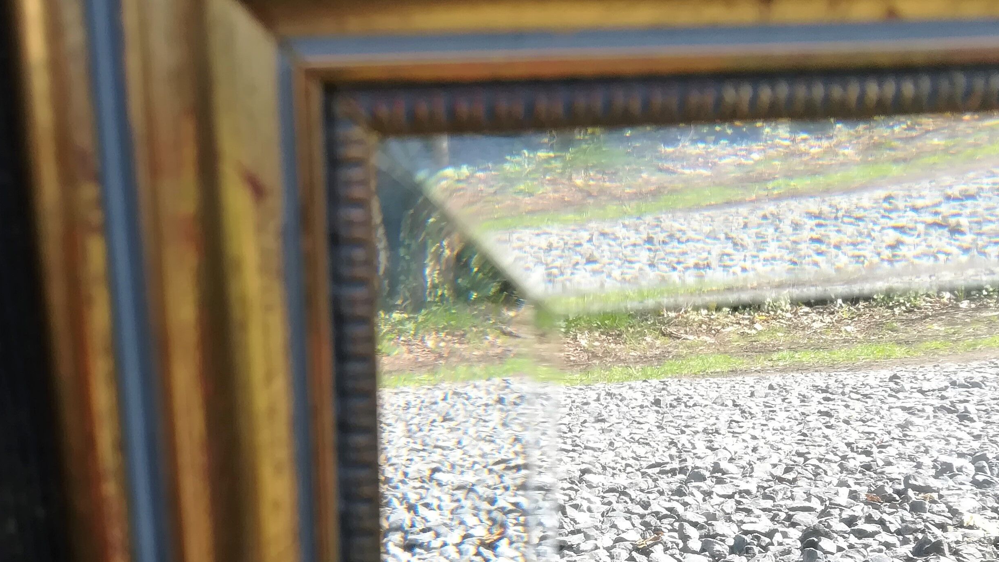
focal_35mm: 44
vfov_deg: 26.6
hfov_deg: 46.3
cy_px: 444
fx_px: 1166
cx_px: 430
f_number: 2.2
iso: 50
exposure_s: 1/170
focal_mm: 3.83
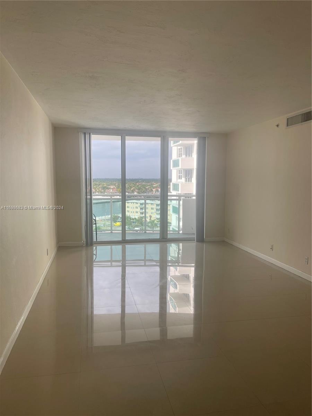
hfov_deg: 54.9
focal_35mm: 25
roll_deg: -0.3
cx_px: 156
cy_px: 208
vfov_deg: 69.4
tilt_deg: -6.3
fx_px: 300
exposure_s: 1/464
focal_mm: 5.1
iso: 32
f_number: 1.6
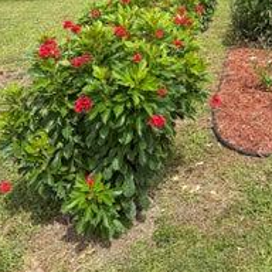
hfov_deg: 30.6
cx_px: 249
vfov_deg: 30.6
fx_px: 471
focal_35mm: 53
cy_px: 21
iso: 80
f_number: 1.78
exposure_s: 1/2710
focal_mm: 6.76
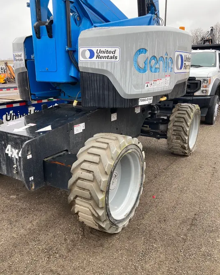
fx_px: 244
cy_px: 150
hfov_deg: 48.5
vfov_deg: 58.7
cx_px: 110
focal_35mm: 30
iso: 20
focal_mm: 3.99
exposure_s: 1/276
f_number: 1.8
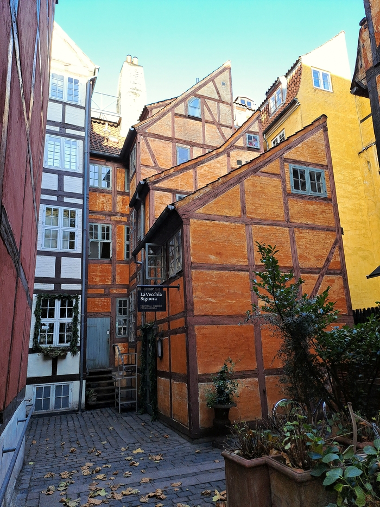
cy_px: 254
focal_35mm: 25
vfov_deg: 69.4
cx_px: 190
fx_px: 366
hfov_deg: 54.9
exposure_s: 1/148
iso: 32
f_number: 1.8
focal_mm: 4.65
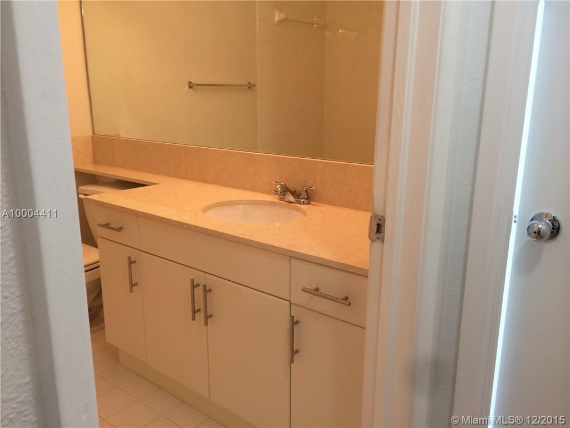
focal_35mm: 30
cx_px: 285
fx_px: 494
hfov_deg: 60.0
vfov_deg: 46.8
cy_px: 214
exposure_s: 1/30
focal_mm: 4.12
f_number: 2.2
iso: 80
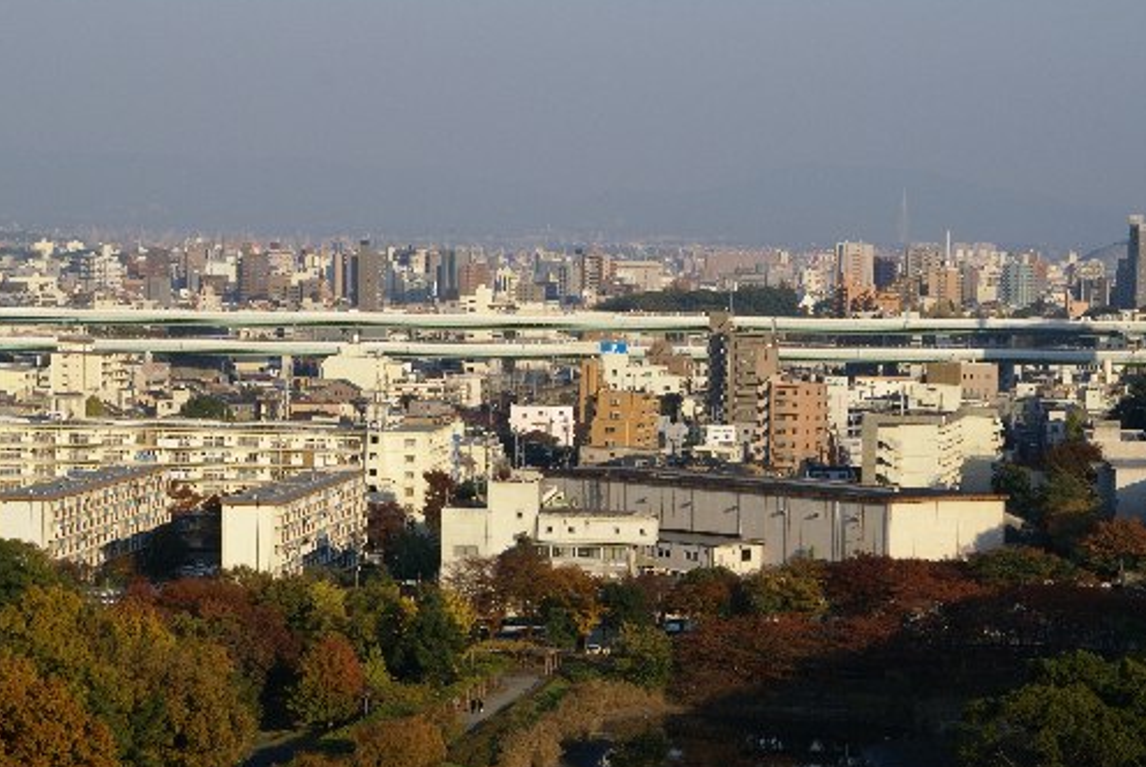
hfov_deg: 16.1
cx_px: 561
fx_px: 4048
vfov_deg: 10.8
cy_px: 411
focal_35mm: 127
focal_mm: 70
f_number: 11
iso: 100
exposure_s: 1/160
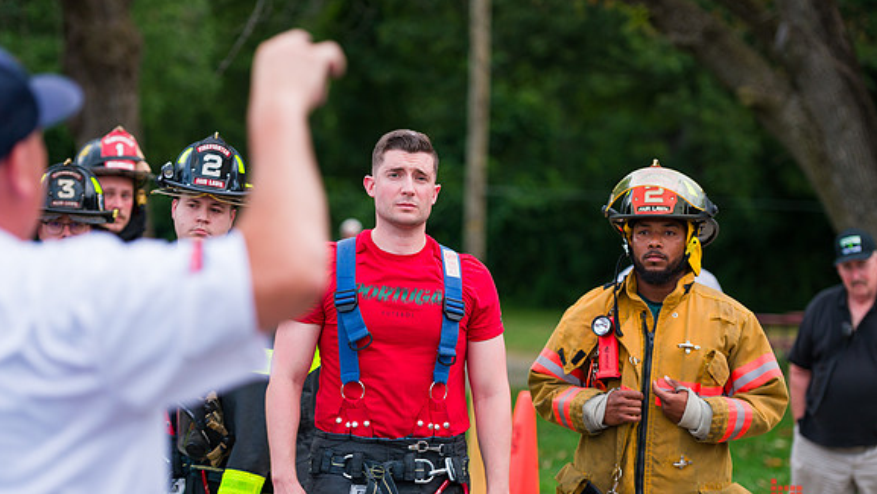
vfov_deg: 9.9
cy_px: 264
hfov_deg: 17.6
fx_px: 2838
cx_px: 438
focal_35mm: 122
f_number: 3.2
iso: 500
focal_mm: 116
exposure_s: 1/250
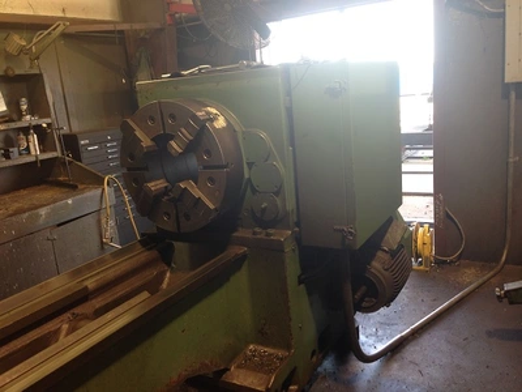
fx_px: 498
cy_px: 196
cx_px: 261
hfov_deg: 55.4
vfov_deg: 42.9
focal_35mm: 33
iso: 50
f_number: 2.4
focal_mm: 4.12
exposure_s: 1/30
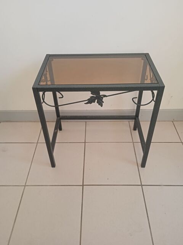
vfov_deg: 63.4
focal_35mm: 28
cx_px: 92
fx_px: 197
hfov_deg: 49.7
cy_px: 122
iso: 437
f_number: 2.2
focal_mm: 3.43
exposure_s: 1/33.3
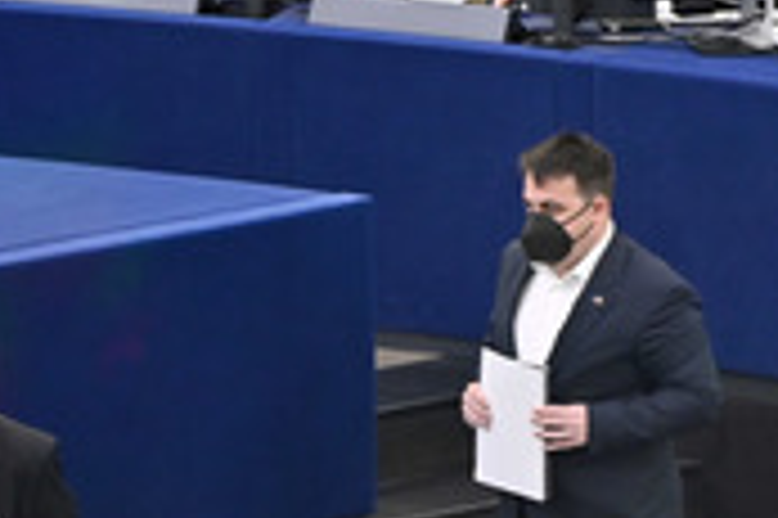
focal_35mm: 520
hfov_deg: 4.0
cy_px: 504
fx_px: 11227
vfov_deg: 2.6
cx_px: 490
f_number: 2.8
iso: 1000
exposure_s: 1/320
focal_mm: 200
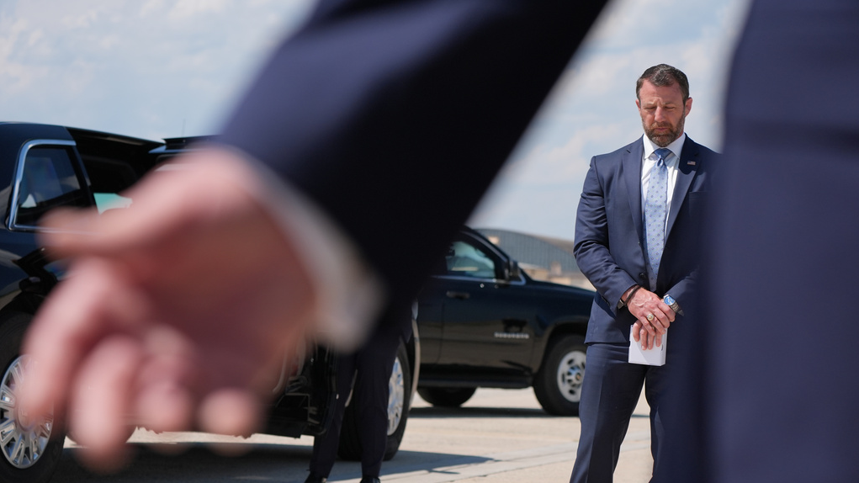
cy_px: 247
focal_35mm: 105
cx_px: 430
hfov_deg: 20.4
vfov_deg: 11.5
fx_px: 2391
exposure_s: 1/4000
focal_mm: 100
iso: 500
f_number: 5.6
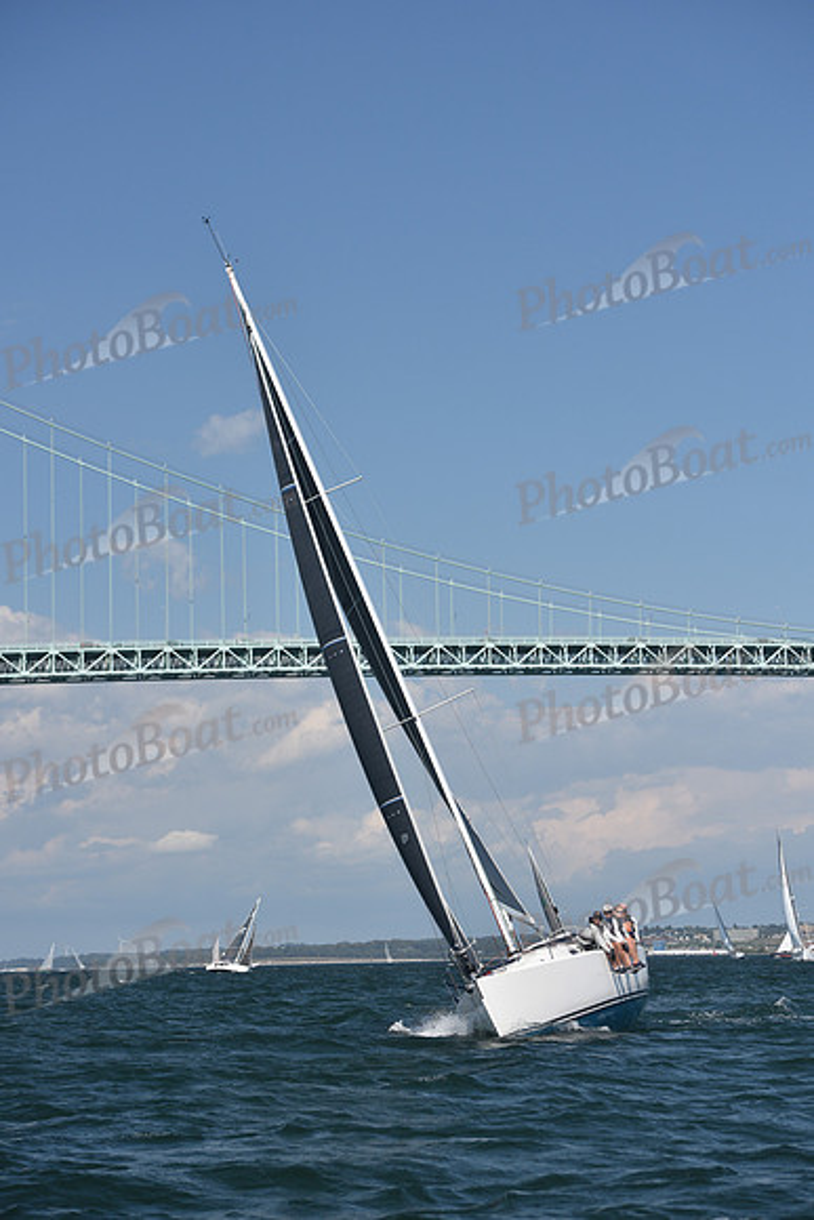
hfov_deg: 14.9
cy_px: 610
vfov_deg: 22.1
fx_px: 3118
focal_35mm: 92
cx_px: 407
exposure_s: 1/1000
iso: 250
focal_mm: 92
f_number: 5.6
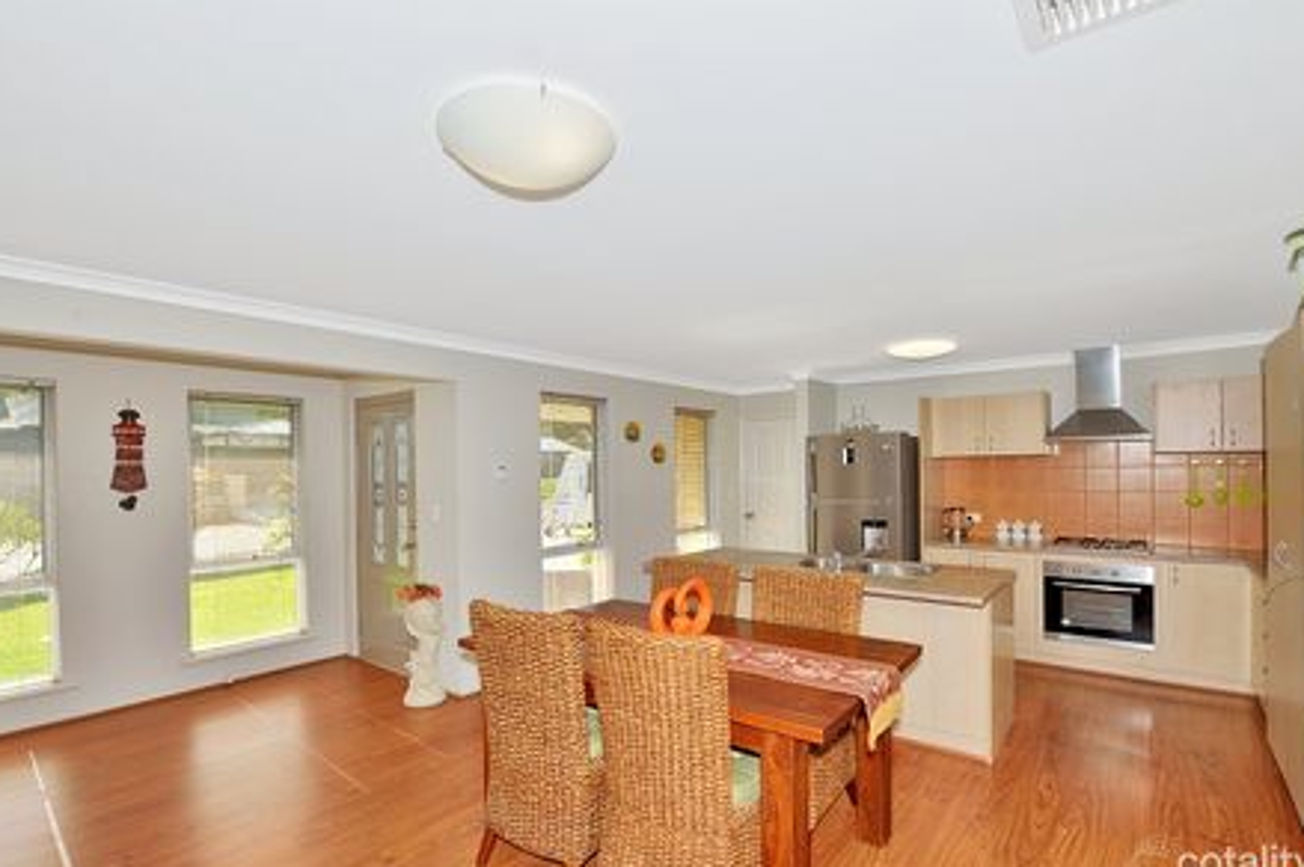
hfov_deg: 100.4
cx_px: 665
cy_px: 459
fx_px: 543
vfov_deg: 77.2
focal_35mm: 15
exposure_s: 1/125
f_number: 8
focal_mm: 14
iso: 100
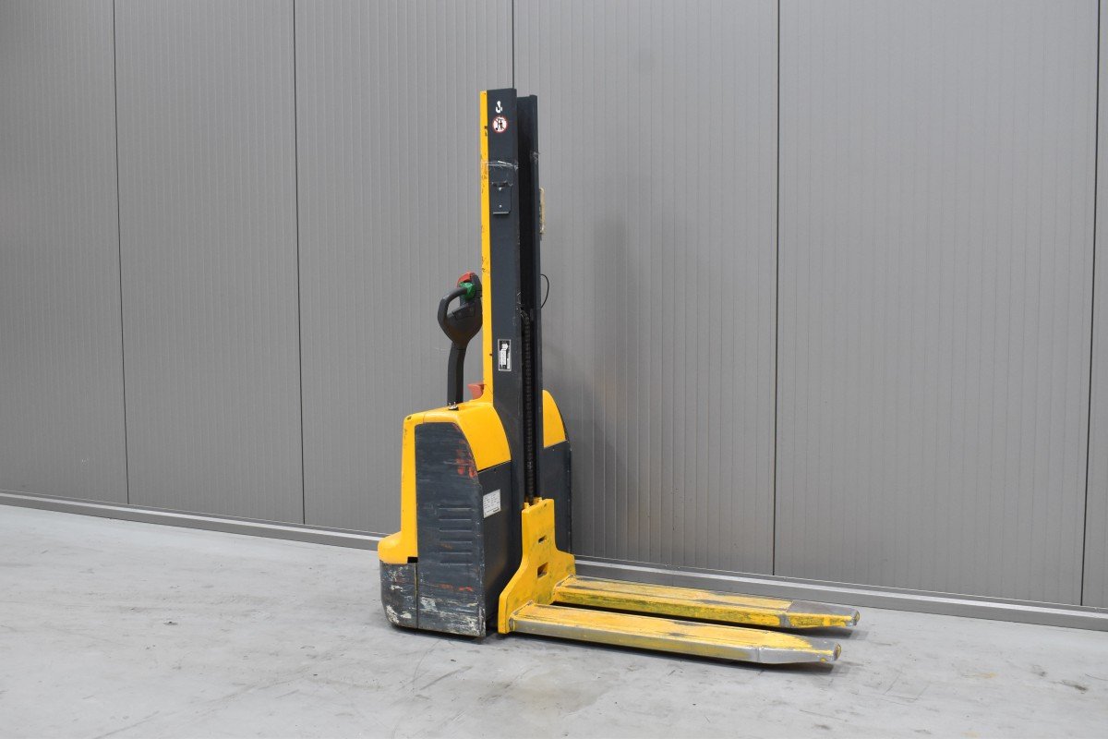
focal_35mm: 36
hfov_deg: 53.1
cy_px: 370
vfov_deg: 36.9
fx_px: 1108
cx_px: 554
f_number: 5.6
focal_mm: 24
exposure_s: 1/30
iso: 1250
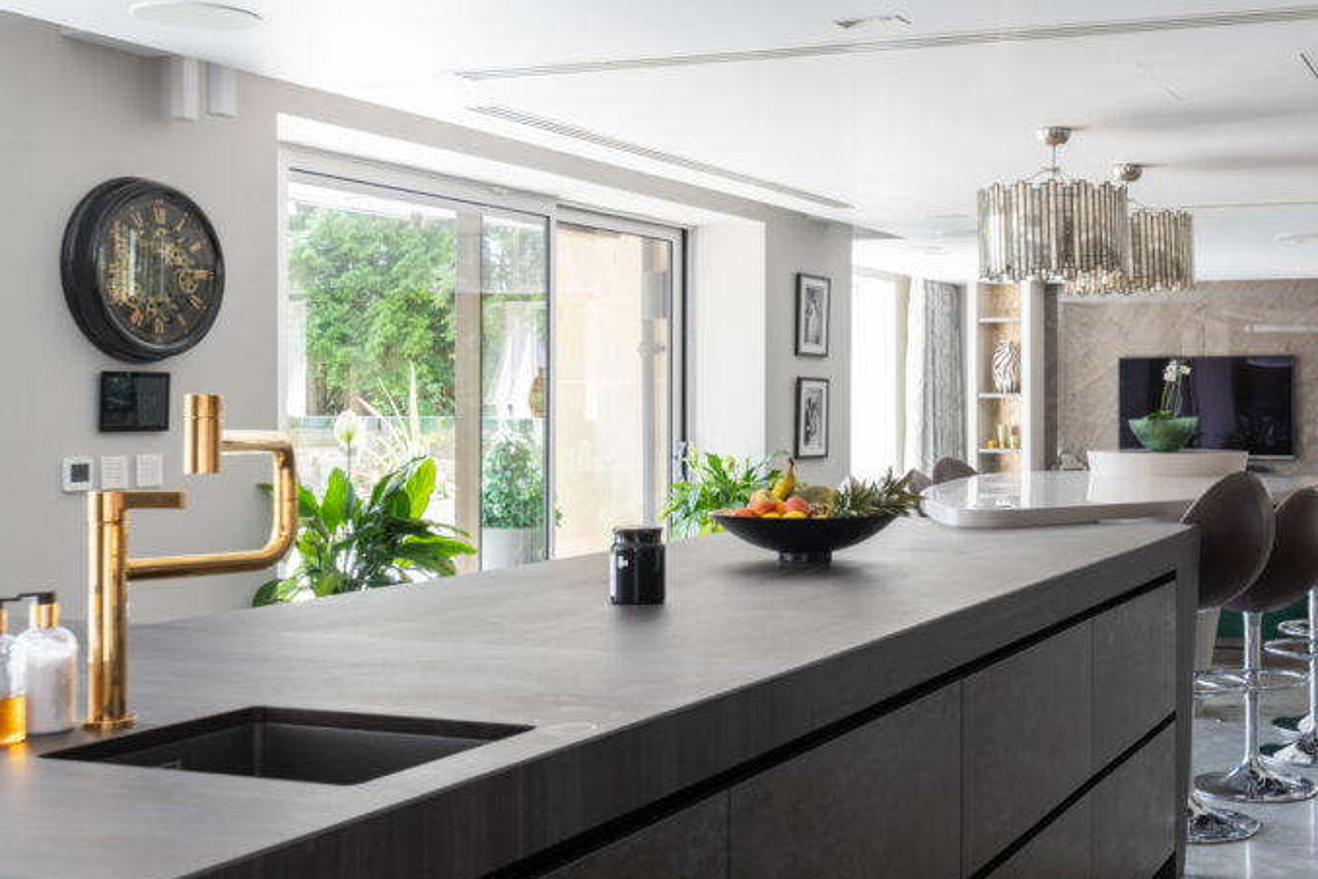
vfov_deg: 29.2
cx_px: 929
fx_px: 1684
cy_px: 411
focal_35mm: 46
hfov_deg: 41.9
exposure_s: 1/20
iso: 200
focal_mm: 30
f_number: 8
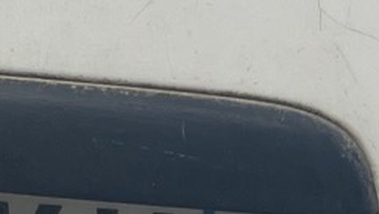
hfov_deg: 10.2
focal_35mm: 210
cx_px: 95
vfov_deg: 5.7
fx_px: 2112
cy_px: 442
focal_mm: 4.2
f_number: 1.6
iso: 32
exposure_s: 1/9804
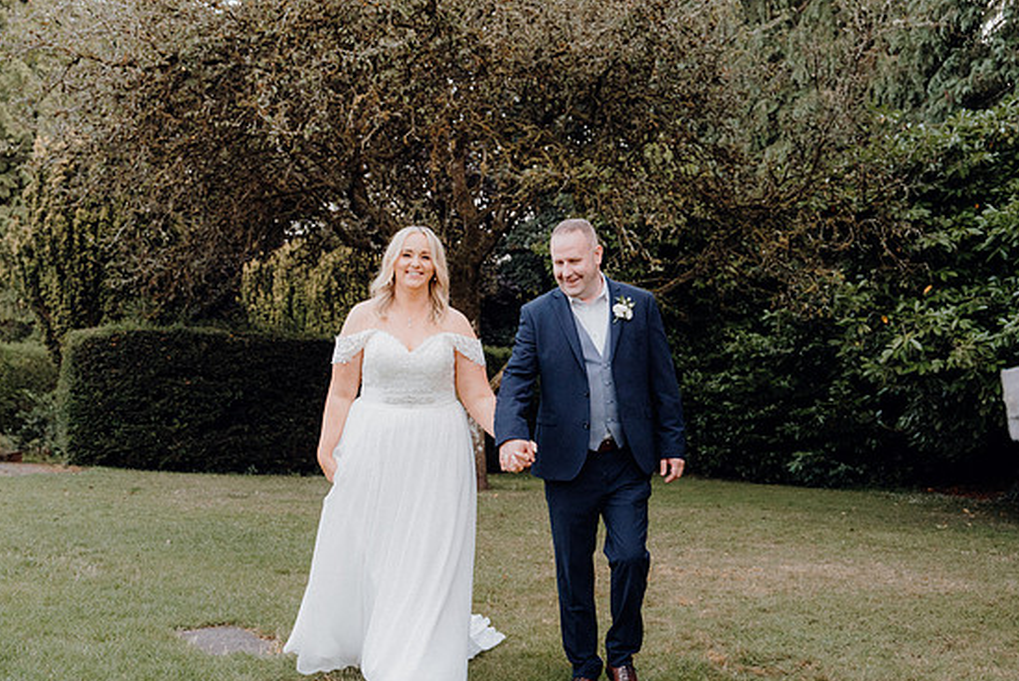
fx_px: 1076
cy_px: 346
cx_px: 531
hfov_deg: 50.6
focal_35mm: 38
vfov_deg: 35.1
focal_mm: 36
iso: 4000
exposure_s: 1/160
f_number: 3.5
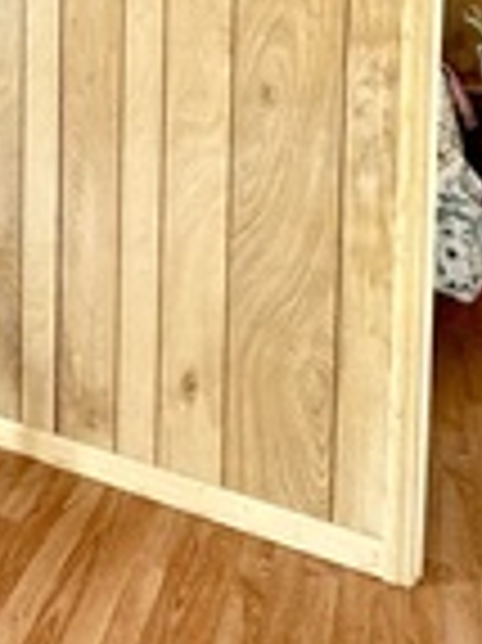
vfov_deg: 34.3
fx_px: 911
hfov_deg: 25.7
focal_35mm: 49
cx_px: -133
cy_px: -45
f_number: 2.2
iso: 160
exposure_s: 1/60
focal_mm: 2.22
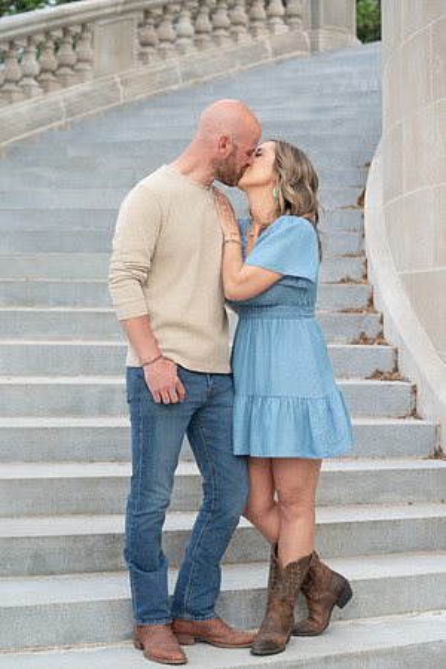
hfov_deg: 19.5
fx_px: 1301
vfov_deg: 28.8
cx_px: 223
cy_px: 334
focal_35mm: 70
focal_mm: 70
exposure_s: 1/200
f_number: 4
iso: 320
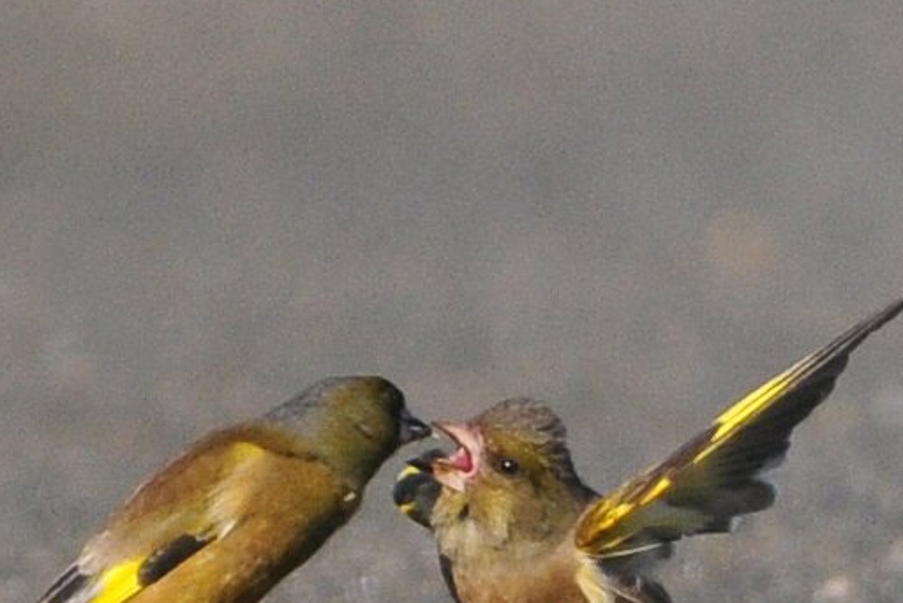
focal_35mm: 1876
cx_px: 422
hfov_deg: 1.1
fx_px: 47081
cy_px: 252
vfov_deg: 0.7
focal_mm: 500
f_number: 4.8
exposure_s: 1/3000
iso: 400
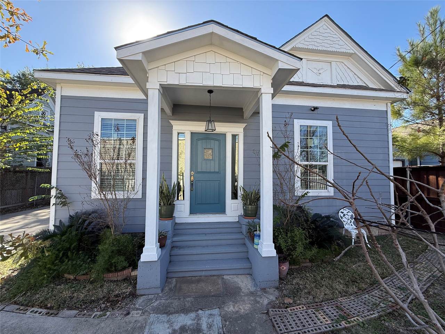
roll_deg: -0.4
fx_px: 180
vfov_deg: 85.7
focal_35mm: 14
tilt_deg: +2.3
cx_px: 222
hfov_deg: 102.1
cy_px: 167
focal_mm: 2.22
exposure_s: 1/482
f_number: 2.2
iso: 50
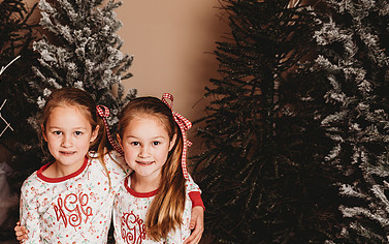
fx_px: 732
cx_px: 96
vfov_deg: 18.8
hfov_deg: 29.3
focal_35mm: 69
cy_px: 172
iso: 100
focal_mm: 44
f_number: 4
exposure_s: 1/160
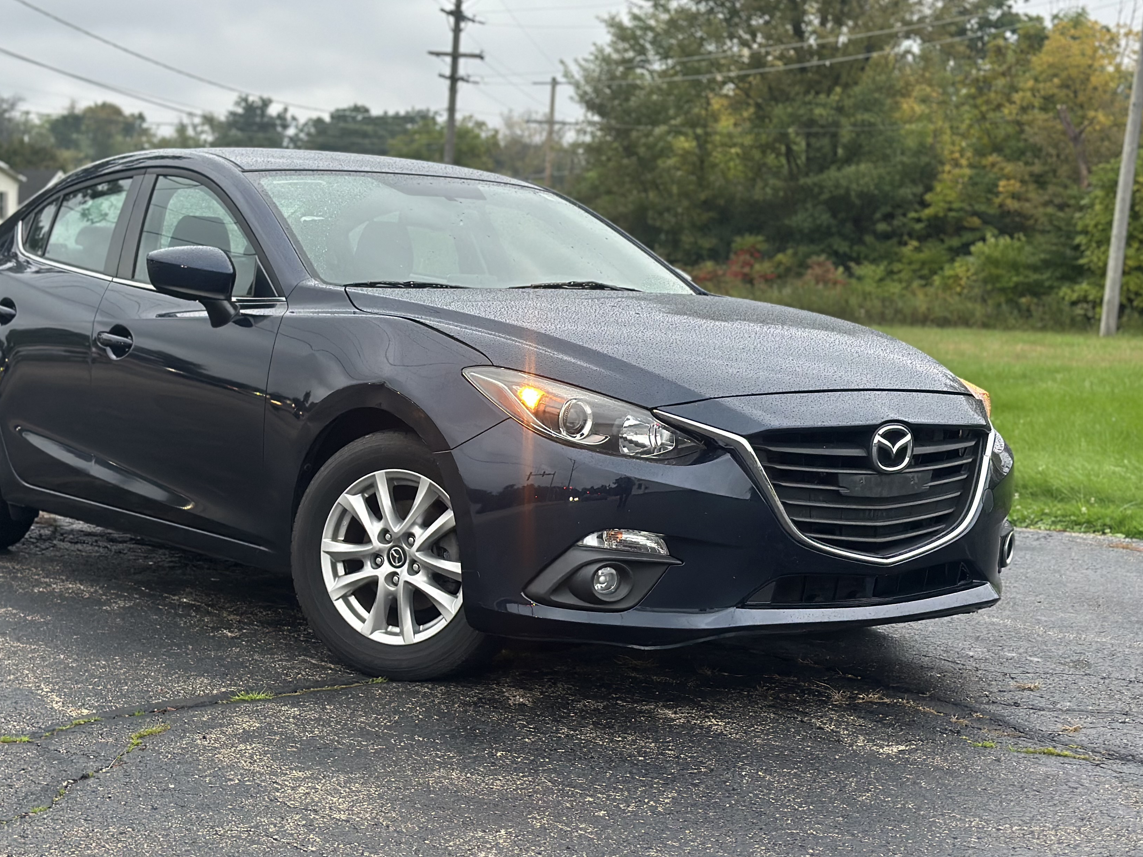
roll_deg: -2.5
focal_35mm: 59
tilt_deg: -4.1
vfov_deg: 24.8
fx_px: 1948
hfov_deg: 32.6
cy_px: 381
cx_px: 464
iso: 320
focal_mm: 6.86
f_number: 1.78
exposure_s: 1/60
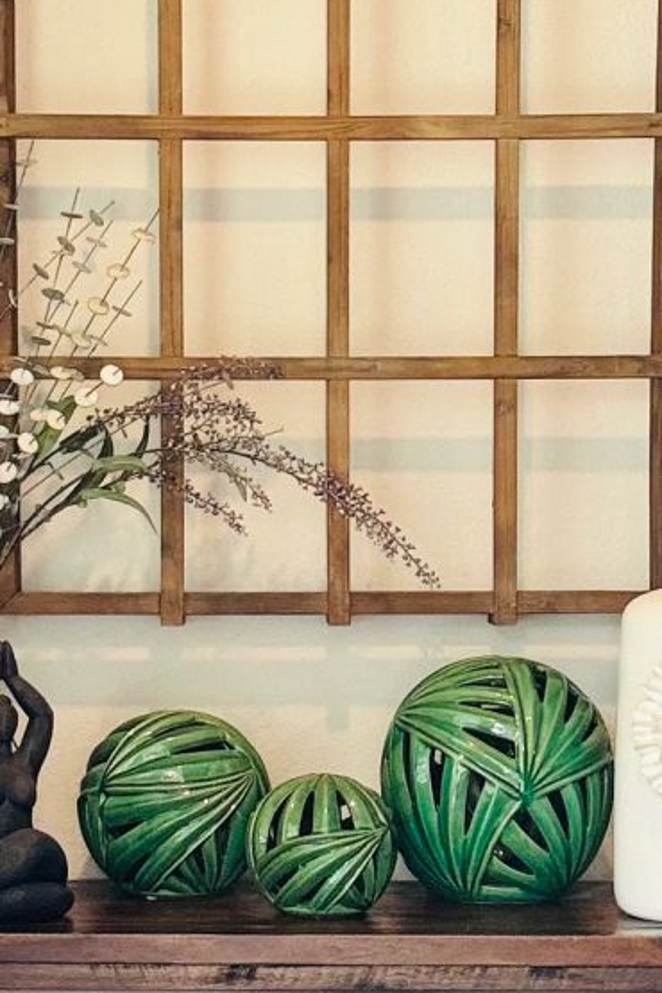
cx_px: 301
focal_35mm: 90
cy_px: 719
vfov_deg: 22.5
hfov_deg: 15.2
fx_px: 2482
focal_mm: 2.69
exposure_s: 1/60
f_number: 1.9
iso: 100
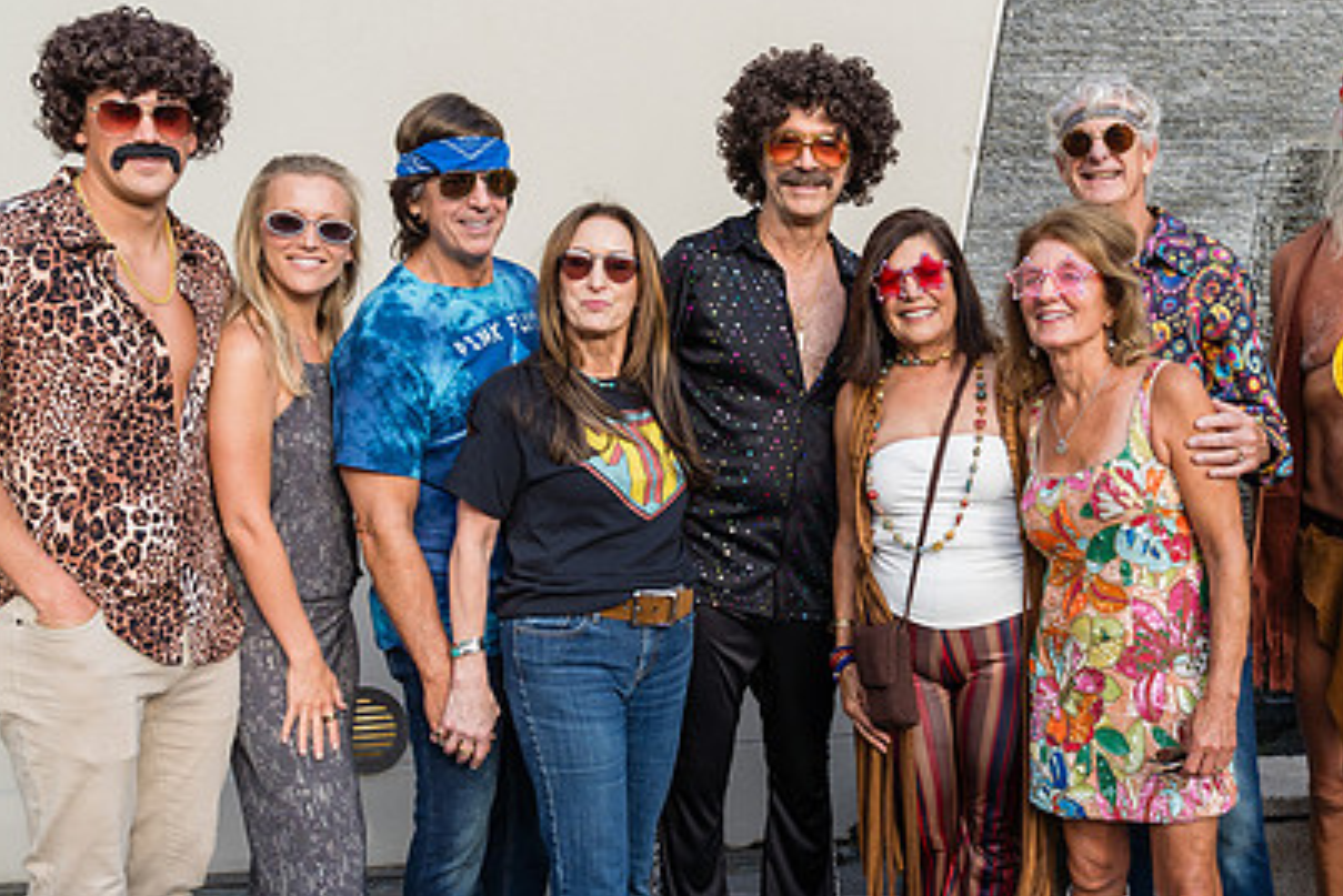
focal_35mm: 42
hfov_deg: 46.0
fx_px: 1567
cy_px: 501
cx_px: 827
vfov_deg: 31.9
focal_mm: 28
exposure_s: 1/250
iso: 200
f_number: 5.6
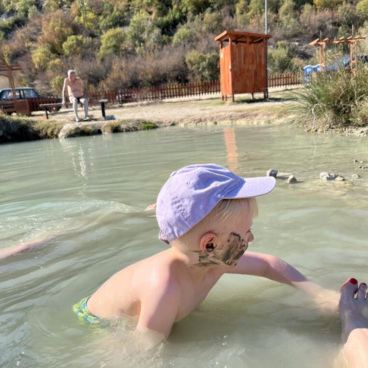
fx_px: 373
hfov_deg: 52.5
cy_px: 192
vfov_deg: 52.5
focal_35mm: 31
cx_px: 186
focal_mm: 5.1
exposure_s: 1/2571
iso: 50
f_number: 1.6
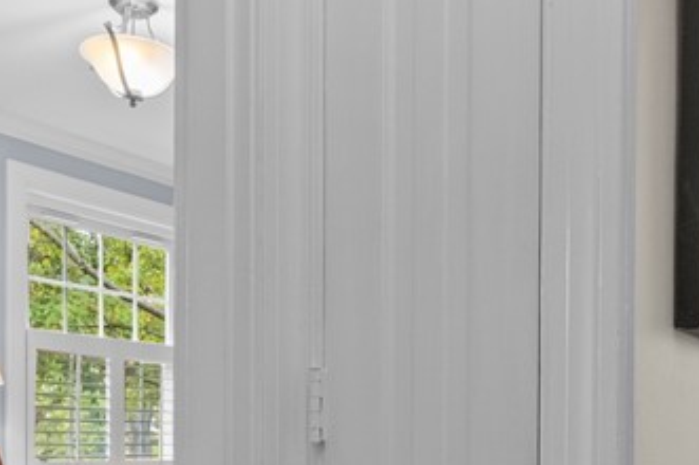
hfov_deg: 42.7
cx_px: 386
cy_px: 452
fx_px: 892
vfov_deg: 27.7
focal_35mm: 46
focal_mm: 14
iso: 2000
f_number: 6.3
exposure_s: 1/20
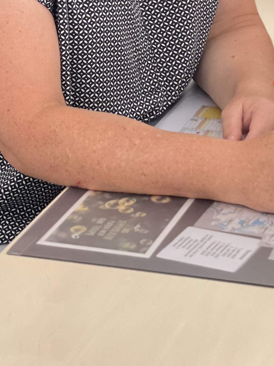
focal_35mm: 130
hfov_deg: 11.4
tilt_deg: -14.5
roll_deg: +1.5
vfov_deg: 14.8
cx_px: 205
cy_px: -22
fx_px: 1372
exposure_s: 1/122
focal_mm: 6
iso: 250
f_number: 2
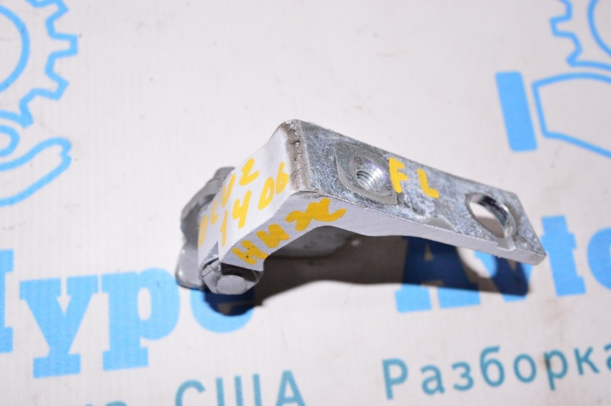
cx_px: 306
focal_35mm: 38
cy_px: 203
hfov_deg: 51.3
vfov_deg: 35.4
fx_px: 636
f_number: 8
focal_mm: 25
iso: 1600
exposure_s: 1/200
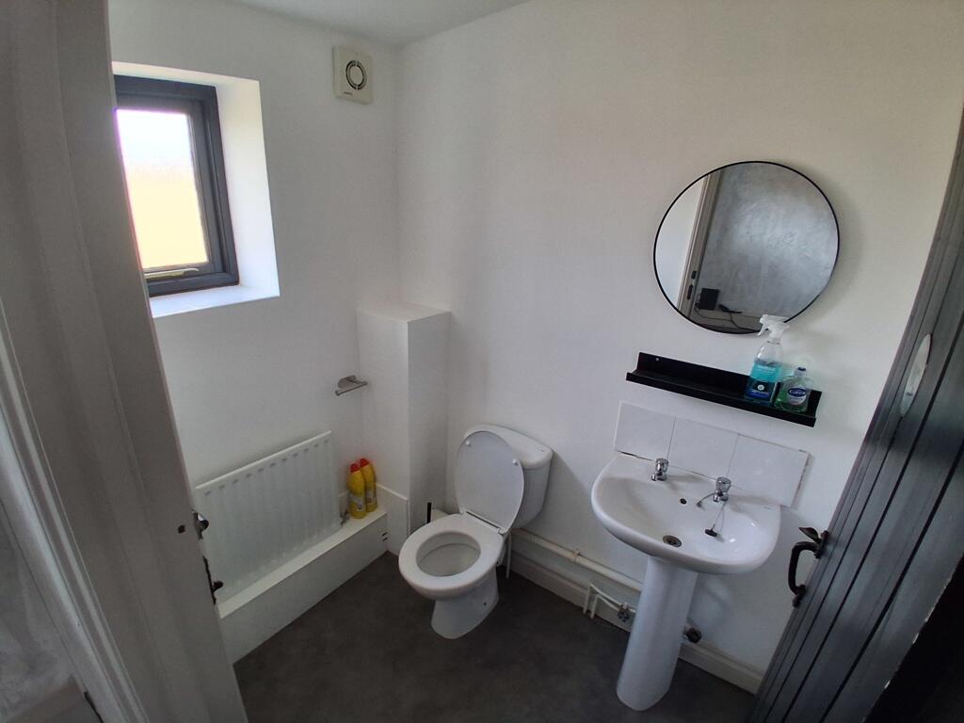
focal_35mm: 17
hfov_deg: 91.0
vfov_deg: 74.7
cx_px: 482
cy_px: 362
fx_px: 473
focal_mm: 1.4
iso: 80
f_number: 2.2
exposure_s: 1/100
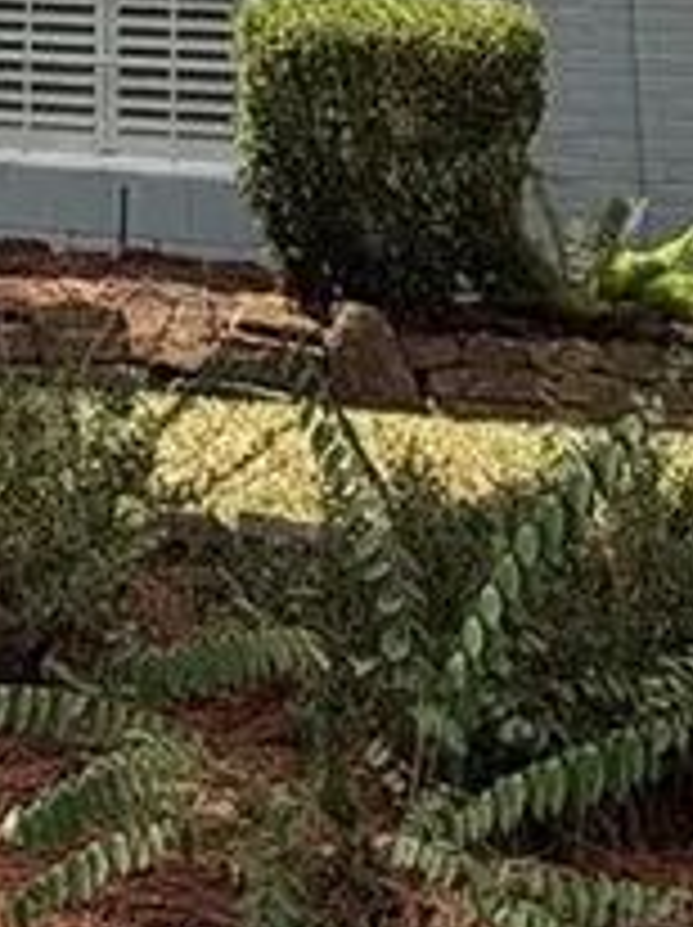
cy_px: -763
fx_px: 2488
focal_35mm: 93
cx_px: -230
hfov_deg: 15.1
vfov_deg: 17.1
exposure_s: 1/770
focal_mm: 2.22
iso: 32
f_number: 2.2
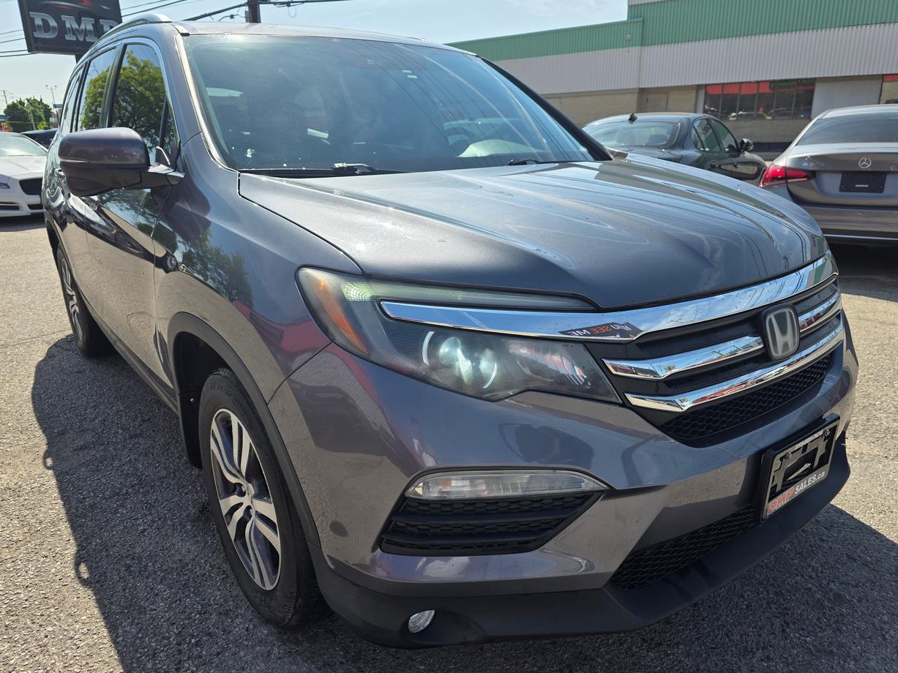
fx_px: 623
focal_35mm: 24
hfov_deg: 71.6
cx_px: 449
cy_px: 340
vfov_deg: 56.8
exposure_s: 1/4145
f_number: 1.7
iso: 80
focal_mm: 6.3
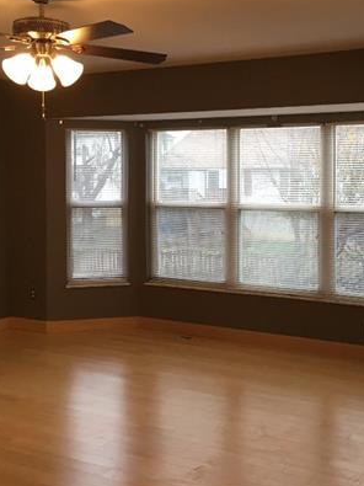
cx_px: 231
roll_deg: +0.8
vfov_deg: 40.3
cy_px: 198
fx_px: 659
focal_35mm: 47
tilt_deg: -1.7
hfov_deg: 30.7
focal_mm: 4.15
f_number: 2.2
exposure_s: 1/30
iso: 50
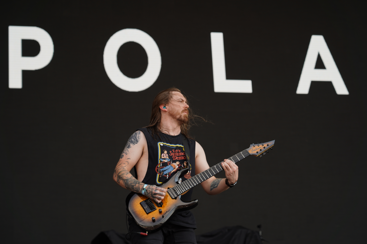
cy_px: 122
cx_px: 184
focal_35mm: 105
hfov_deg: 19.5
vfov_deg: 13.0
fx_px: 1070
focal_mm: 105
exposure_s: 1/250
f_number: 5.6
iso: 100
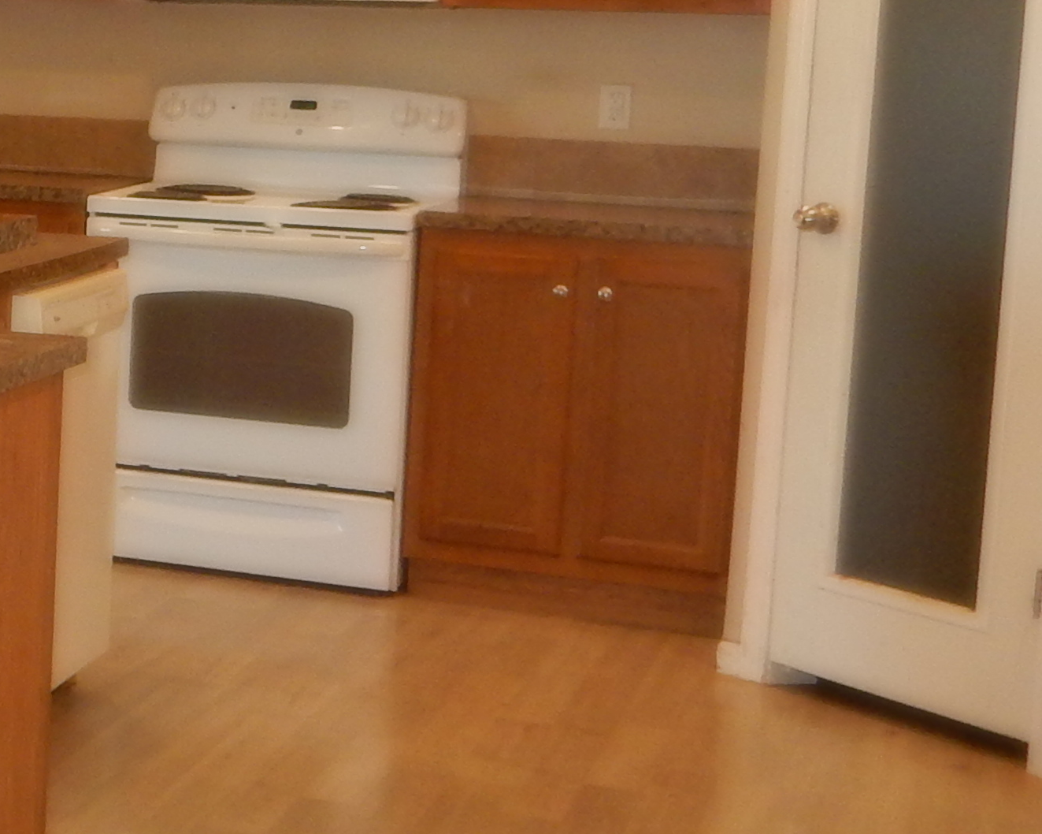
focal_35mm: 85
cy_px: 207
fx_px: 2621
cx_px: -651
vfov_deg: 18.0
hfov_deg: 18.9
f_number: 3.7
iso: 250
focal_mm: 4.5
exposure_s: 1/30
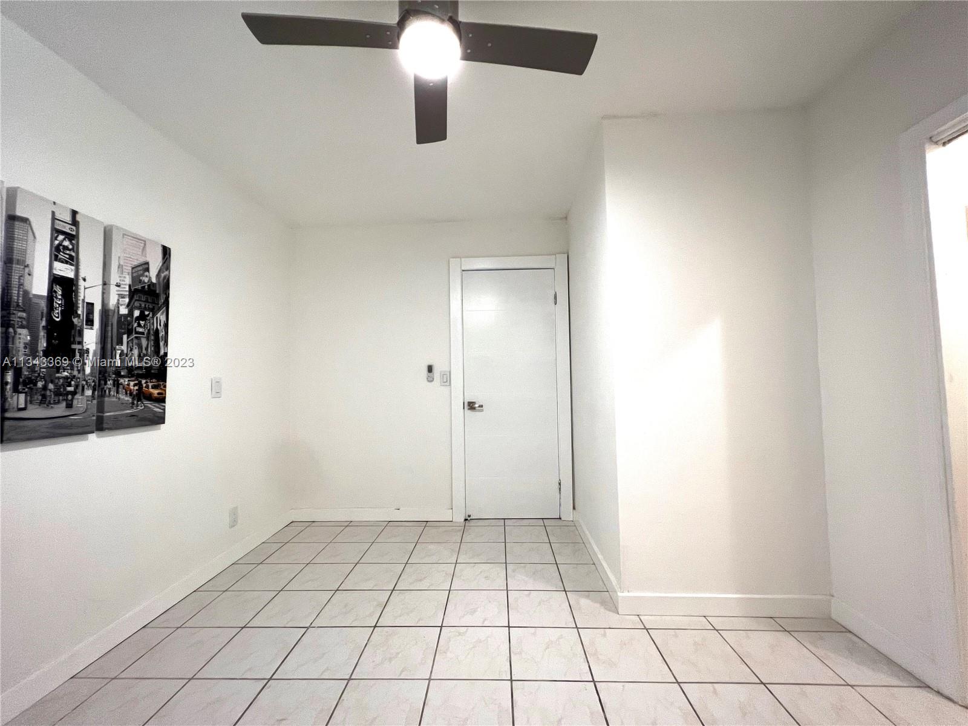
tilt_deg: +1.8
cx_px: 484
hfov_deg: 106.2
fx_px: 364
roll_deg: +0.7
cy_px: 363
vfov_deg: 89.9
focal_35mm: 13
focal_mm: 1.57
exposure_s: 1/60
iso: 125
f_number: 1.8
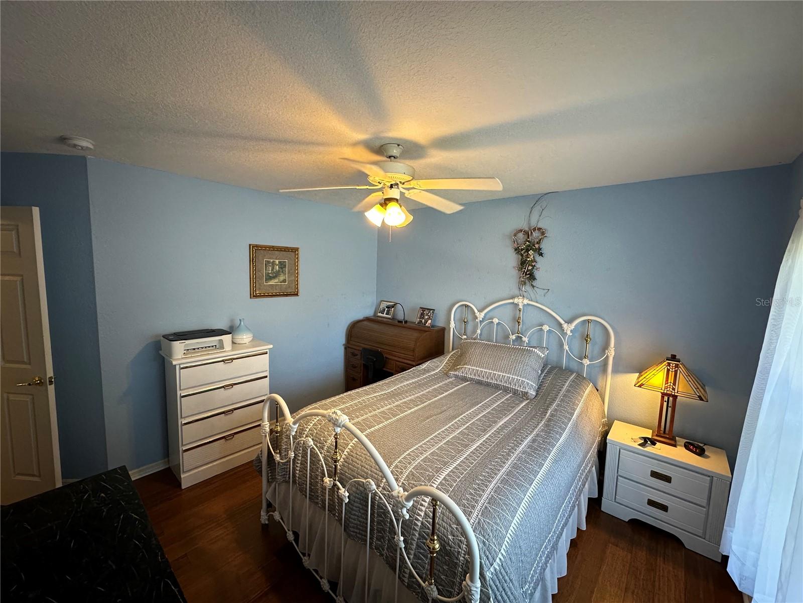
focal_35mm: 14
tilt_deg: -5.2
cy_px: 302
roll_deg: -2.4
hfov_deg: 102.1
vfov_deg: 85.7
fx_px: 325
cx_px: 402
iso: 200
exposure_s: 1/60
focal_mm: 2.22
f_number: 2.2
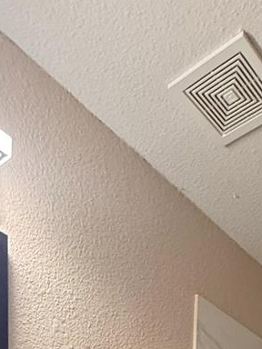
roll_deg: -1.9
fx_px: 565
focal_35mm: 56
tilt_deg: -5.9
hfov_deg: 25.8
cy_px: 648
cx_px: 193
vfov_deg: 21.0
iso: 250
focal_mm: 2.22
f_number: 2.2
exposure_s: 1/60
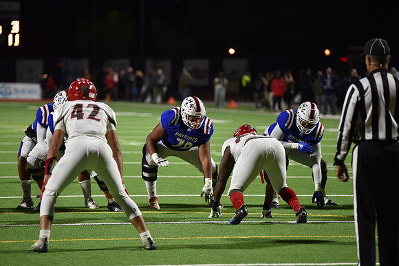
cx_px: 200
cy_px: 133
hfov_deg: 10.3
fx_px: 2217
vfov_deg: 6.9
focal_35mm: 200
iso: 2500
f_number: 2.8
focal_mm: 200
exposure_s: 1/500
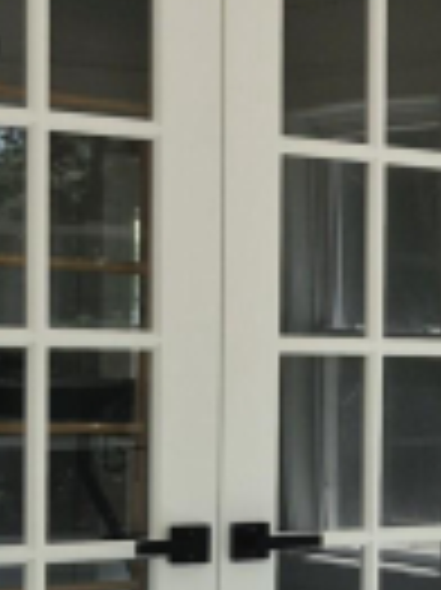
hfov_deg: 11.8
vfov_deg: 16.8
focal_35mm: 117
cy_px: 417
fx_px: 1991
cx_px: 756
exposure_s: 1/312
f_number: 1.8
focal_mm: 5.4
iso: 25
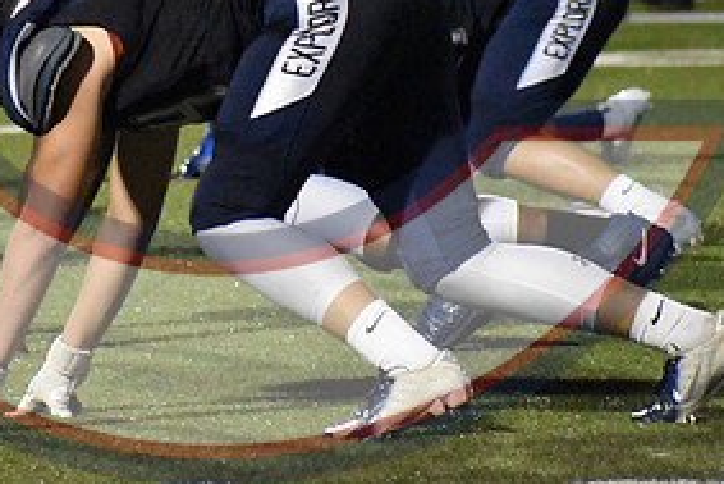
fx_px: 11750
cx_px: 205
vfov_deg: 2.4
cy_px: -4
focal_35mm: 584
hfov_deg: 3.5
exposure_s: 1/500
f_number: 5.3
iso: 12800
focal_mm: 190
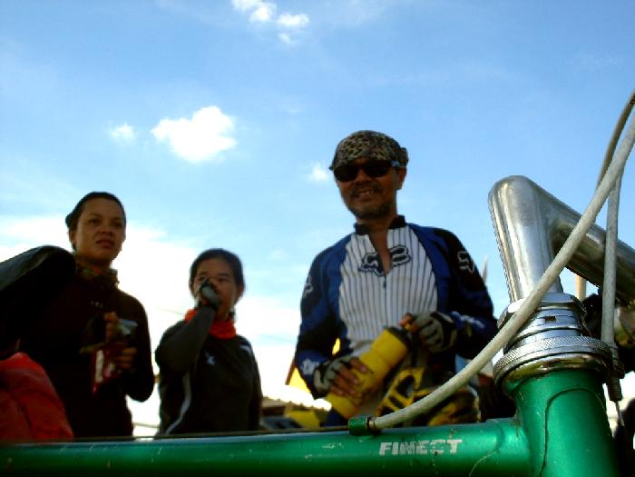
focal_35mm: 49
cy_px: 238
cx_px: 318
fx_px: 899
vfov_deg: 29.7
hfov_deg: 38.9
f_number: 9.1
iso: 80
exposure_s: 1/180
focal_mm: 8.1
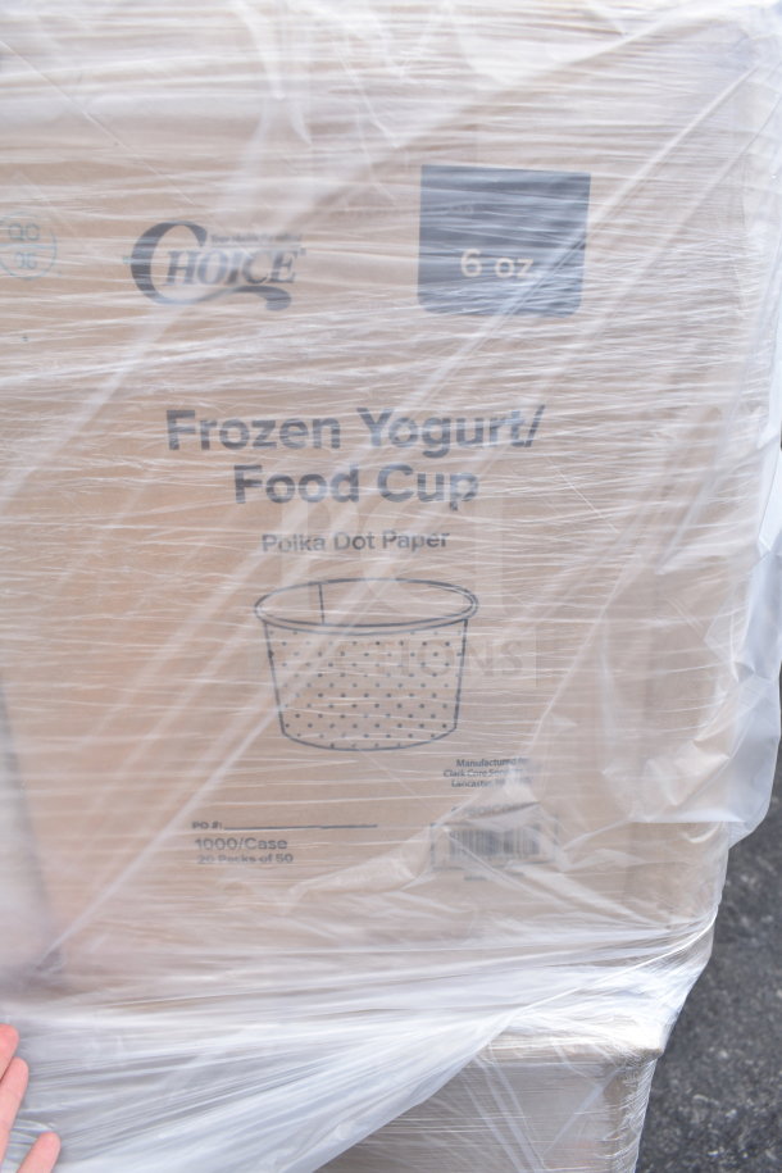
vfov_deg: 67.4
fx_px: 880
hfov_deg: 47.9
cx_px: 391
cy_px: 586
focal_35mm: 27
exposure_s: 1/320
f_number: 5.6
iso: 200
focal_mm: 18
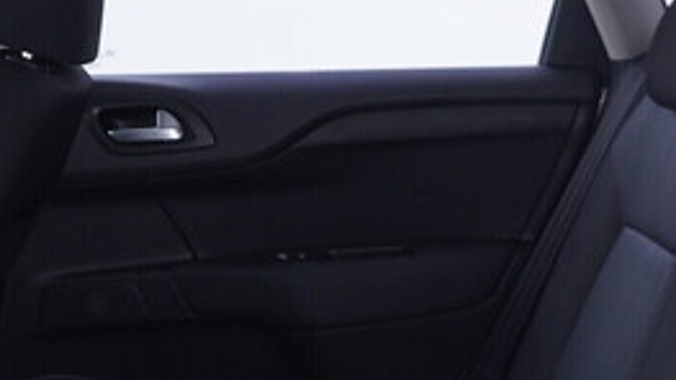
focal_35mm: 79
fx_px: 1416
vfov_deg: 15.3
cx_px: 640
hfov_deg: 25.8
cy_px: 204
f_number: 2.8
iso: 320
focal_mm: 24
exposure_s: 1/40
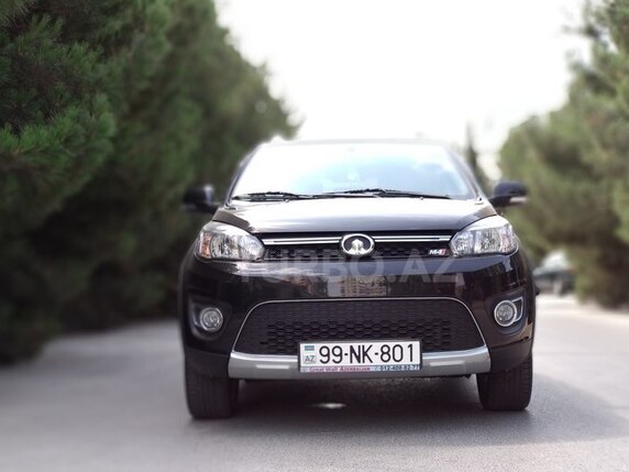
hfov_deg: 32.2
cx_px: 345
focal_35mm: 60
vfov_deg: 24.4
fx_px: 1090
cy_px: 266
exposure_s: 1/113
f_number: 2.6
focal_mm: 5.99
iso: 100
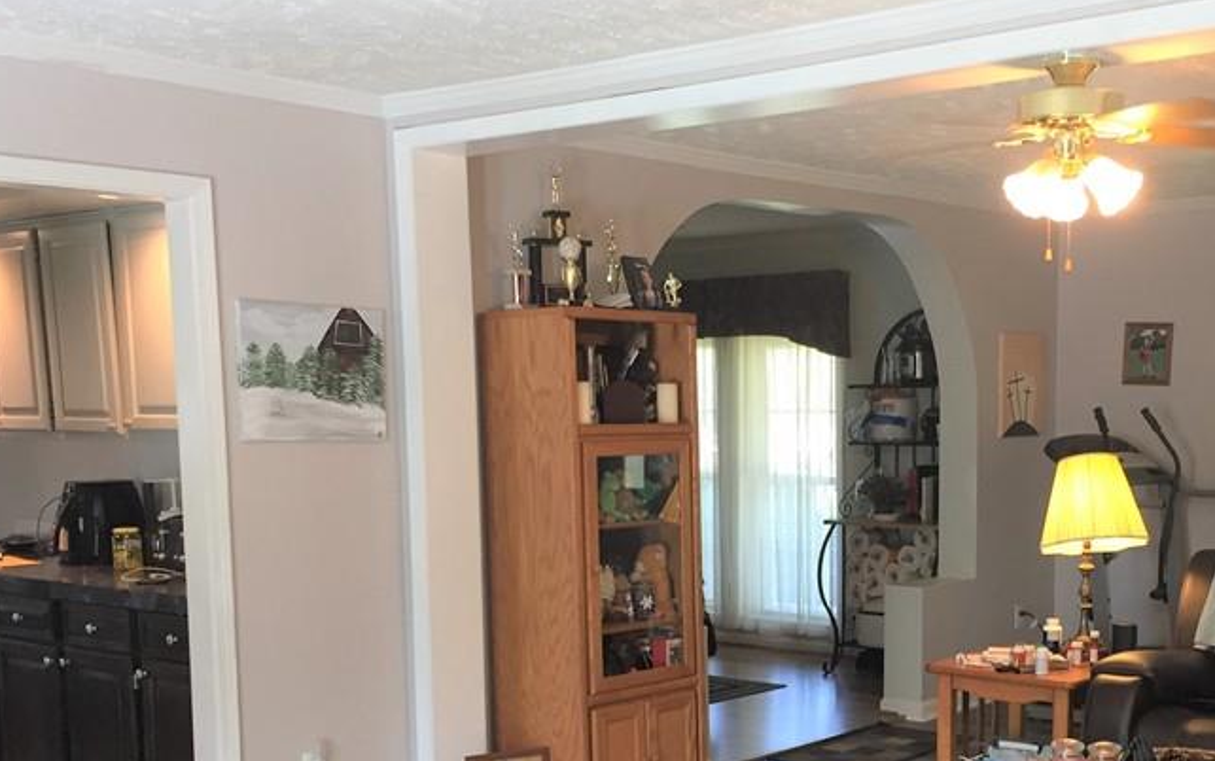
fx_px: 1623
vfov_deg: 25.9
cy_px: 613
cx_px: 825
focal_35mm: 49
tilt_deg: -8.4
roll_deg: -0.2
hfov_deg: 40.4
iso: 64
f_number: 2.2
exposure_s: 1/30
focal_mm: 4.15
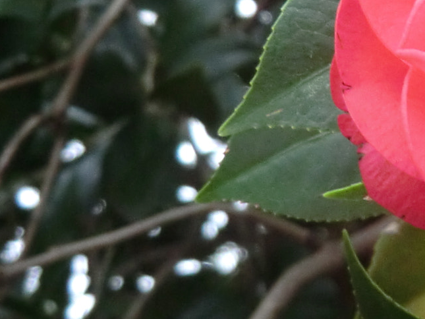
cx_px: 629
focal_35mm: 127
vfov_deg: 11.6
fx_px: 1560
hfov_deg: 14.5
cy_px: 20
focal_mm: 7.1
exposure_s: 1/60
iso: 400
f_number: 3.8
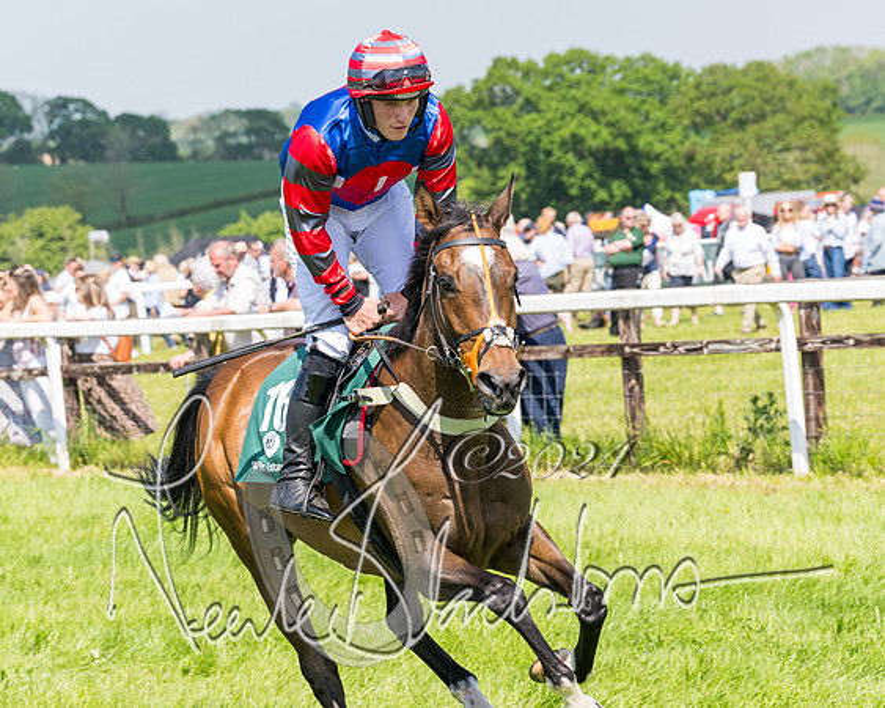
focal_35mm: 160
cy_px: 314
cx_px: 486
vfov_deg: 9.7
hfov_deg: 12.1
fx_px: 4180
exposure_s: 1/800
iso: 200
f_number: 5
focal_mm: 85
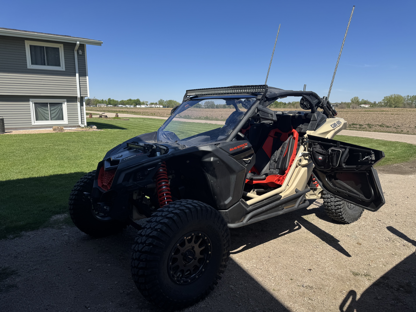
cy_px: 156
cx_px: 208
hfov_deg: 71.6
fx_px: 288
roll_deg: -0.1
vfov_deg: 56.8
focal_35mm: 24
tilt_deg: -10.8
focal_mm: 6.76
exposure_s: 1/4310
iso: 80
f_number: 1.78
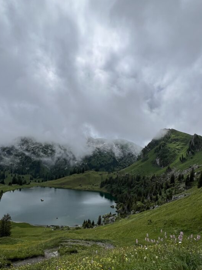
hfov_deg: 68.6
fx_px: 148
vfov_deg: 84.3
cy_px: 152
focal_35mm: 19
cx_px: 107
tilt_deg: +3.7
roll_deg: -2.6
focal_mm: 1.57
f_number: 1.8
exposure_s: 1/4386
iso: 40
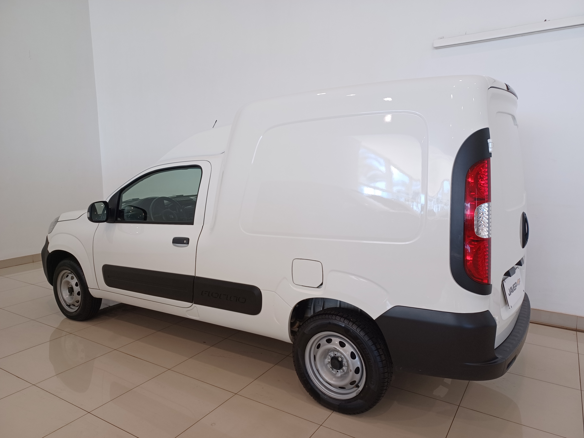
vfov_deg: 54.9
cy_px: 219
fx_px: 422
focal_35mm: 25
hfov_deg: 69.4
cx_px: 292
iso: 125
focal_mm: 4.6
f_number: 1.8
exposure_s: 1/60
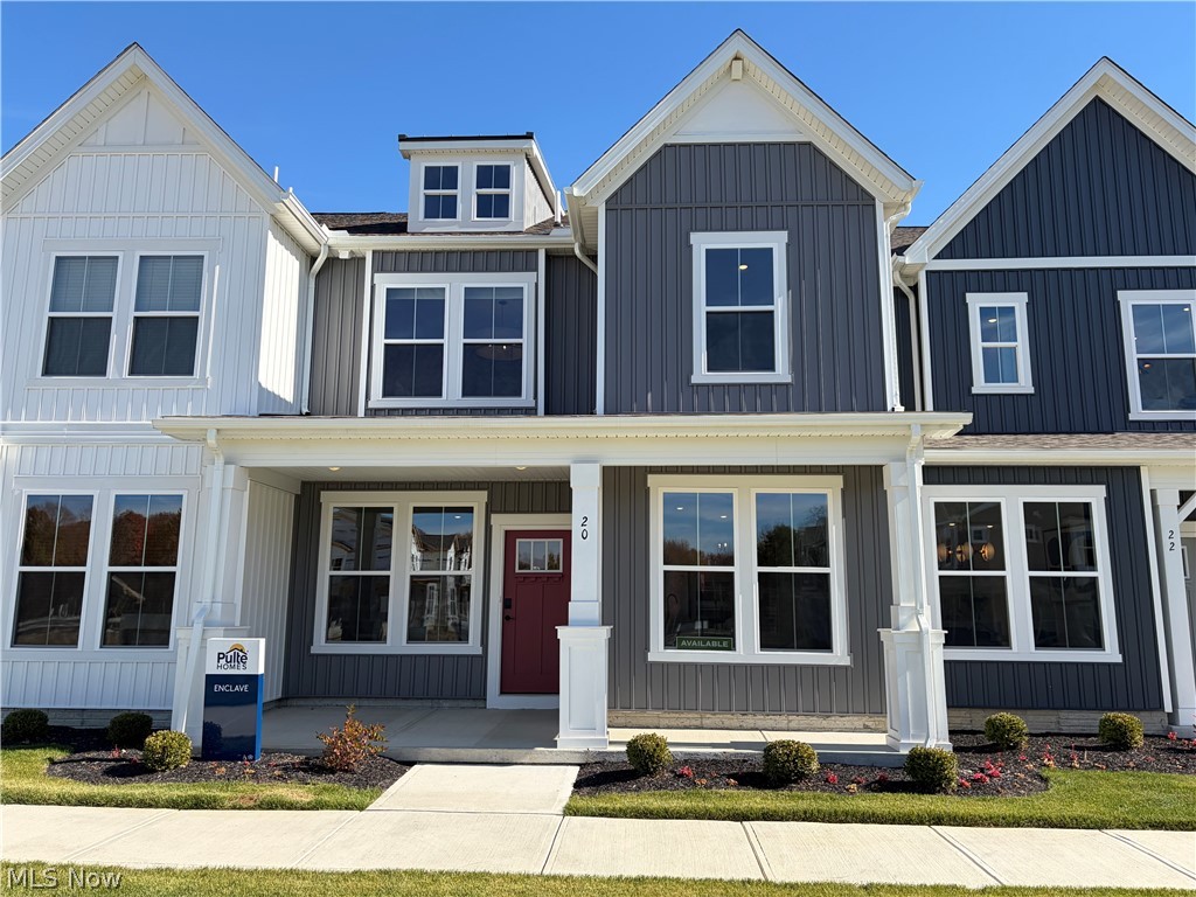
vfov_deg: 53.1
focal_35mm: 26
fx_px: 898
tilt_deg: +10.1
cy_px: 448
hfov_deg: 67.3
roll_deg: -0.3
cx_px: 598
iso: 64
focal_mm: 5.96
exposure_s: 1/3279
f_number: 1.6
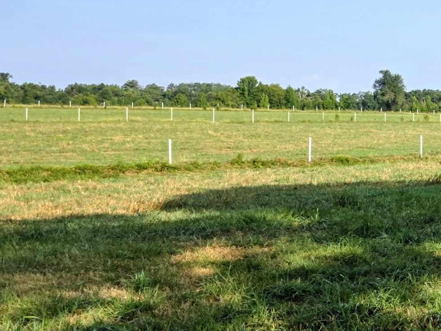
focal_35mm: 72
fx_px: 917
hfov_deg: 21.9
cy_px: 127
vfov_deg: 20.4
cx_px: 683
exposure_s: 1/4889
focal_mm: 6.3
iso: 80
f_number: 1.7
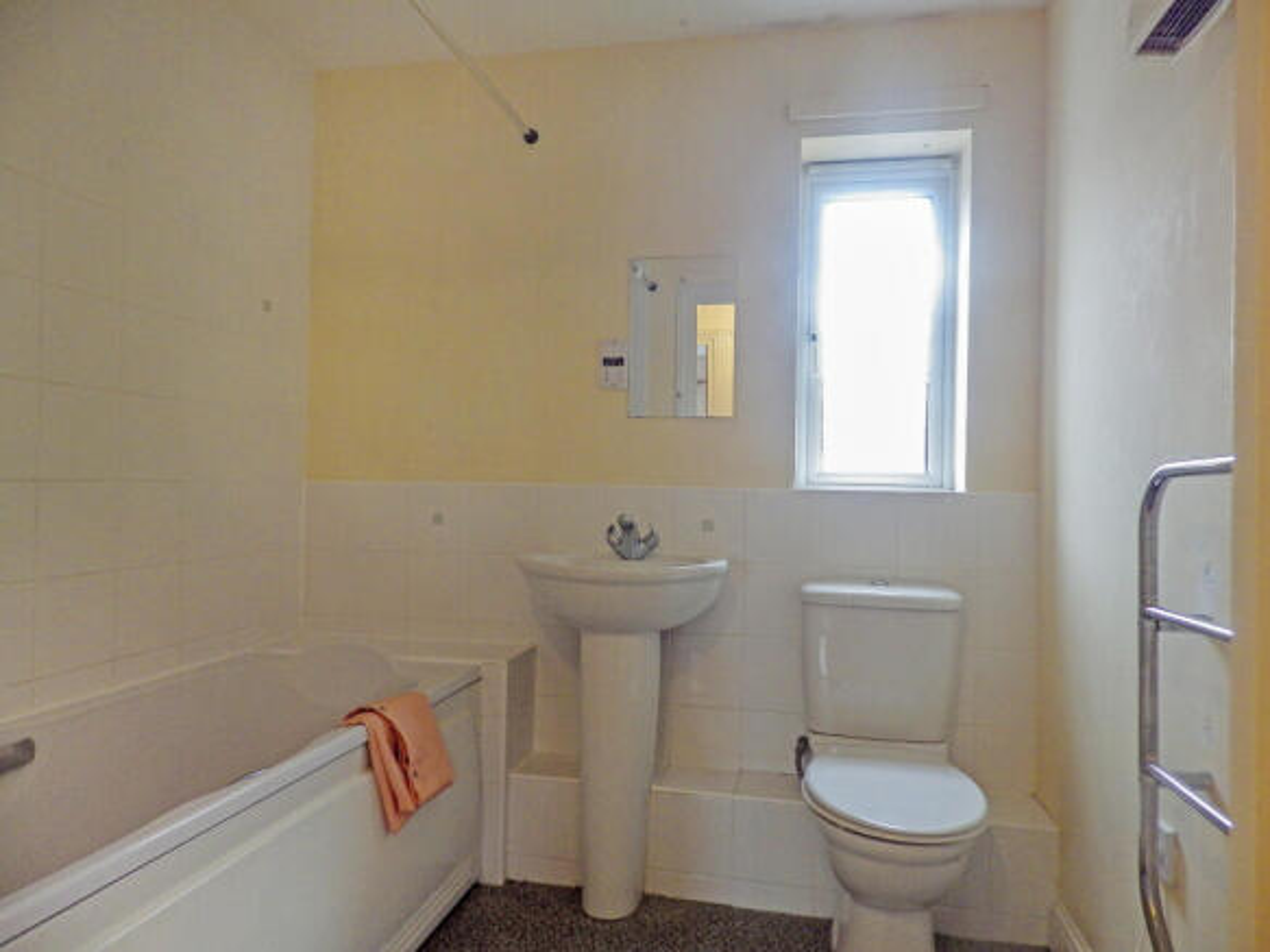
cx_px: 635
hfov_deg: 76.4
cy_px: 476
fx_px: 807
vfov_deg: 61.1
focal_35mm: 22
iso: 200
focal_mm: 4
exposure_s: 1/45
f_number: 3.1
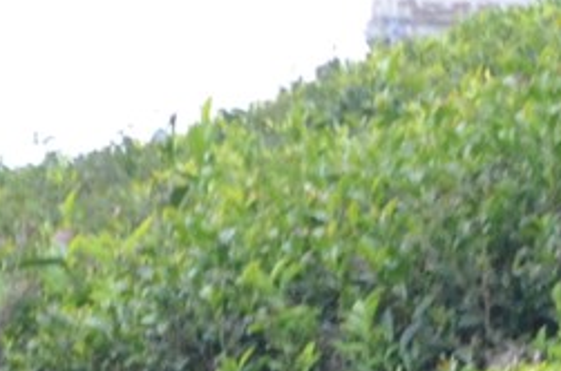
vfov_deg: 2.4
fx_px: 8922
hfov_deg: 3.5
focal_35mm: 574
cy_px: 548
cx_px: 2130
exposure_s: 1/400
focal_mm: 50
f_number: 10
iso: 3200
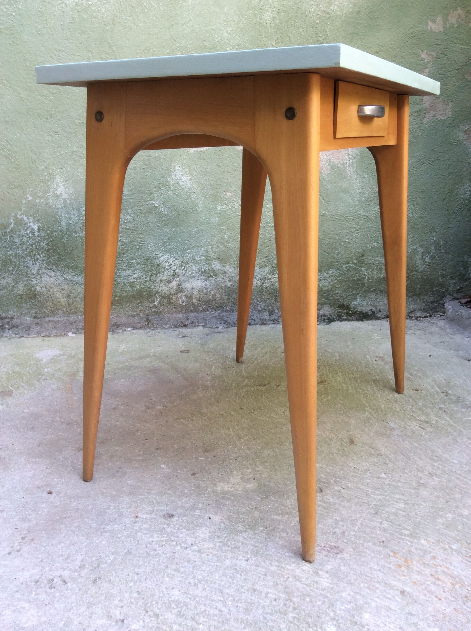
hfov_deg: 44.1
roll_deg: +0.8
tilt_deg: -16.3
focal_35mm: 32
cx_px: 236
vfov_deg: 56.9
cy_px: 316
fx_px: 582
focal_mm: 3.3
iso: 32
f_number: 2.4
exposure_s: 1/25
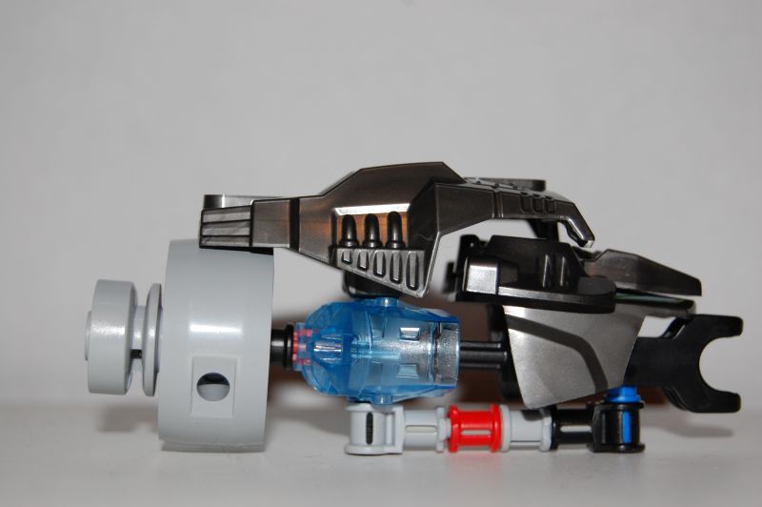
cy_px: 254
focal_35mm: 78
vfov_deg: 17.5
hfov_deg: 26.0
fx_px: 1650
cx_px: 381
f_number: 5.6
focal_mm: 52
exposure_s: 1/60
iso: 400
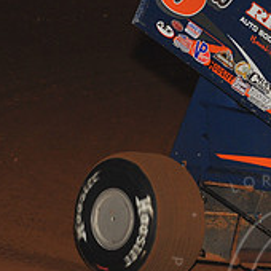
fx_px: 3968
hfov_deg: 3.9
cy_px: 124
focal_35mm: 448
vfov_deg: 3.9
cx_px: 266
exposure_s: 1/320
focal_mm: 155
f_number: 7.1
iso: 1250
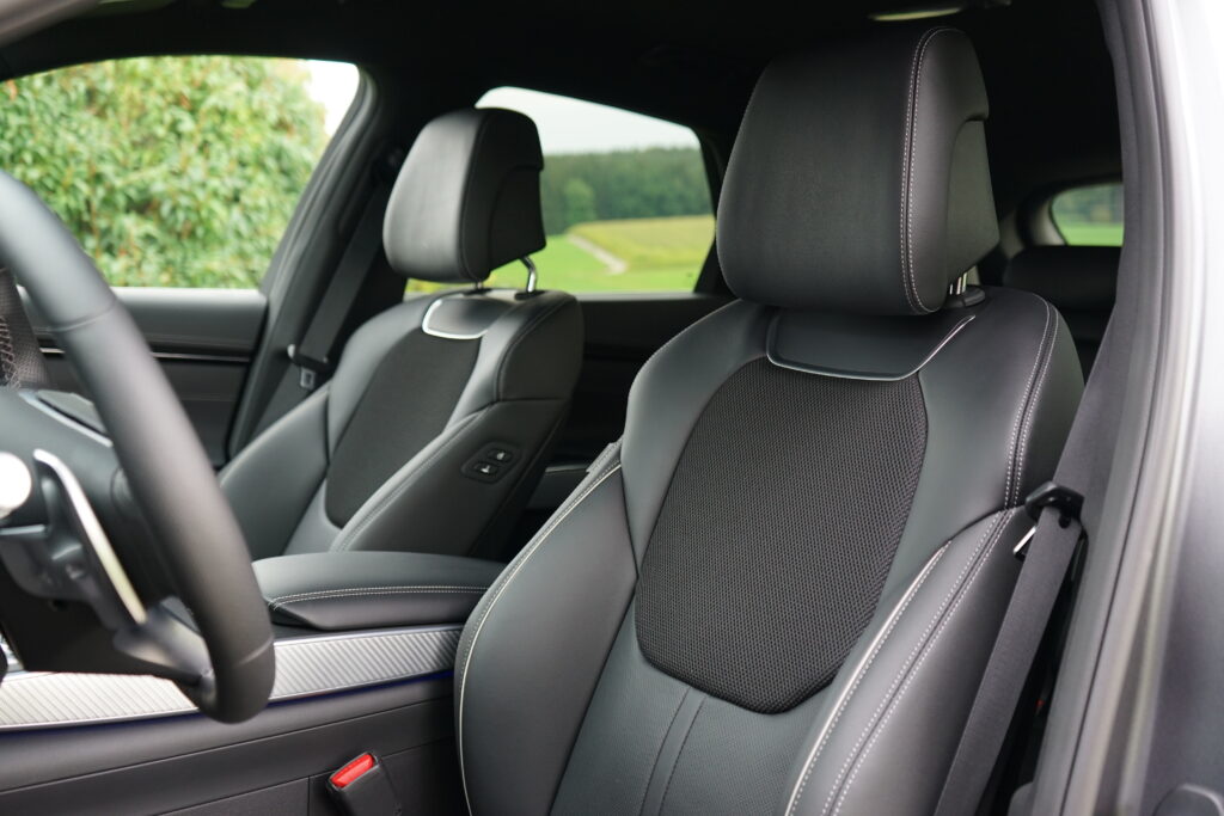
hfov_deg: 53.1
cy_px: 408
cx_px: 612
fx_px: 1224
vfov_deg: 36.9
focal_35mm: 36
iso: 640
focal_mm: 36
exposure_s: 1/160
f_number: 4
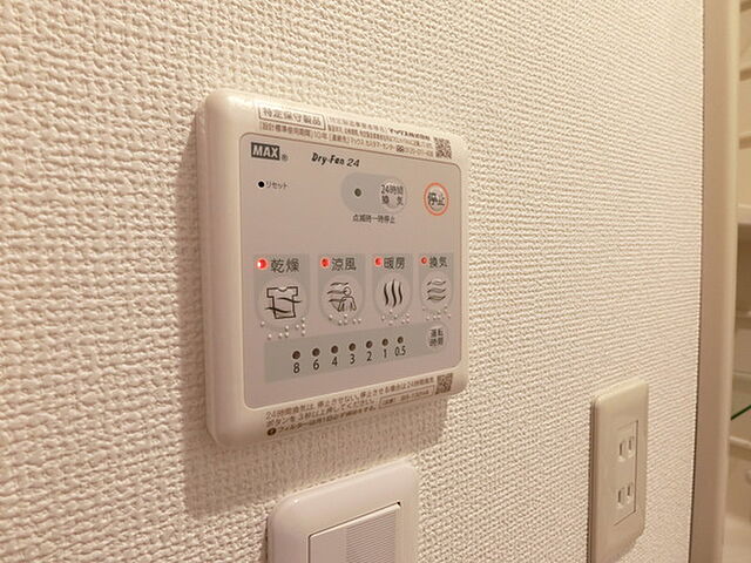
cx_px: 376
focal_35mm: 19
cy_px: 282
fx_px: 412
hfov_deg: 84.7
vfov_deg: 68.7
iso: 400
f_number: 2.7
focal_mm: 4.06
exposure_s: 1/50
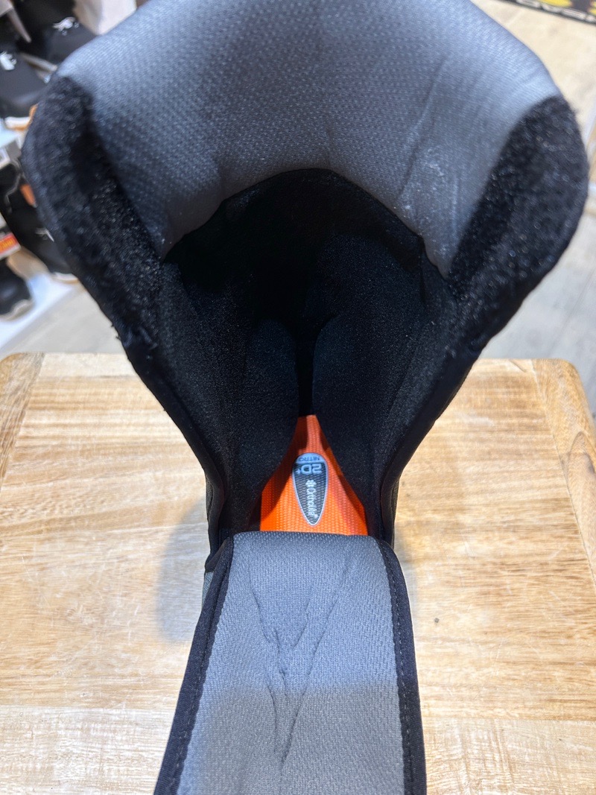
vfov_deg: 67.3
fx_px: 597
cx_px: 298
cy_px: 398
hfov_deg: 53.1
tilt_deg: -53.4
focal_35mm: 26
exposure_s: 1/50
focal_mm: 5.7
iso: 125
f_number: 1.5
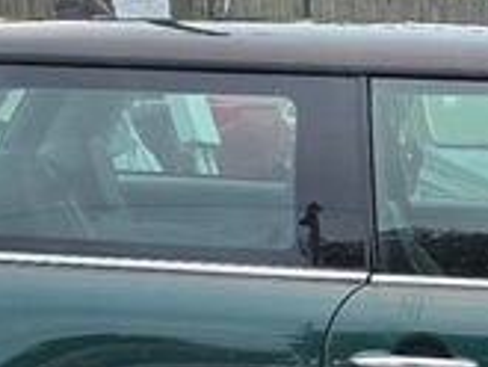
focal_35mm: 89
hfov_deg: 20.8
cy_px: 391
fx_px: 1256
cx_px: 556
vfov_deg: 16.2
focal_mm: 6.3
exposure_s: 1/120
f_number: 1.7
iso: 200
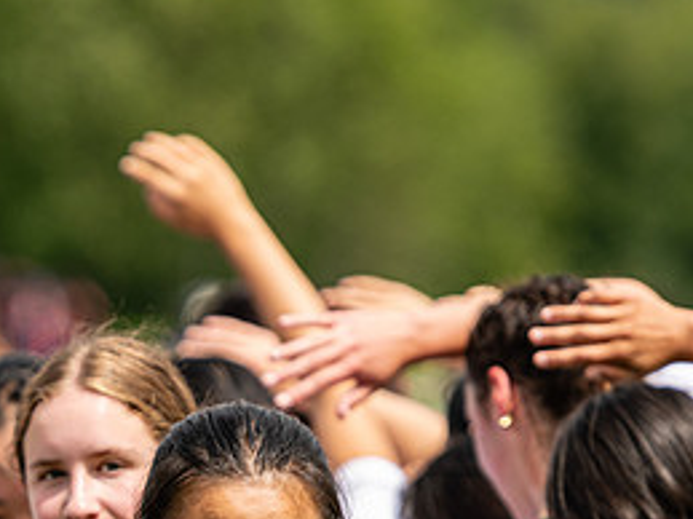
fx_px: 11946
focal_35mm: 597
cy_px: 510
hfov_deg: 3.3
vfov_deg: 2.5
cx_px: 37
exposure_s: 1/1250
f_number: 3.2
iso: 110
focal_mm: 185
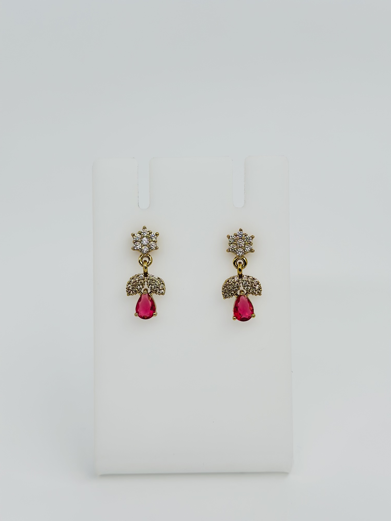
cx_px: 196
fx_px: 723
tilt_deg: -20.3
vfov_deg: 39.7
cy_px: 260
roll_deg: -0.1
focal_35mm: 48
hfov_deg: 30.3
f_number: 1.78
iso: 80
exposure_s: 1/1395
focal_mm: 6.86
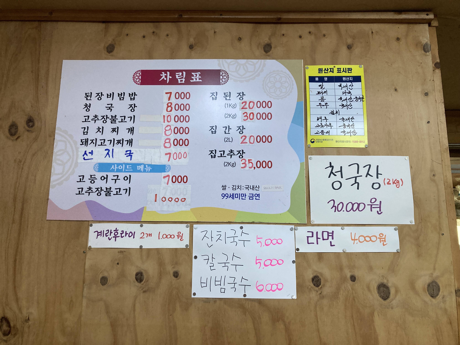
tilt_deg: +10.6
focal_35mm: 28
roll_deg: -2.7
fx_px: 372
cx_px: 230
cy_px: 172
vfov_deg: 49.7
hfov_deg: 63.4
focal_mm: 3.99
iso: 160
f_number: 1.8
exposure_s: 1/60
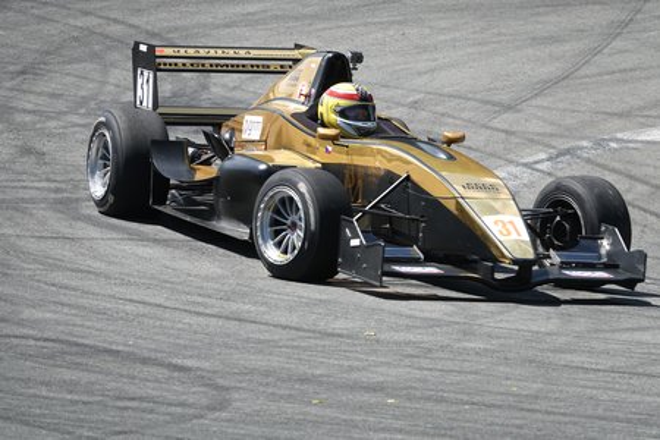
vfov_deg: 4.3
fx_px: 5866
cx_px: 330
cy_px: 220
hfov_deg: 6.4
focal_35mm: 320
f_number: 4
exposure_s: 1/800
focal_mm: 117.29
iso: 125
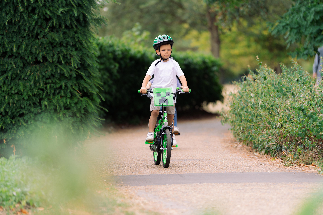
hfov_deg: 10.3
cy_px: 108
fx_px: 1794
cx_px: 162
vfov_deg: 6.9
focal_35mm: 200
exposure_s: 1/200
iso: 100
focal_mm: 200
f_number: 2.8
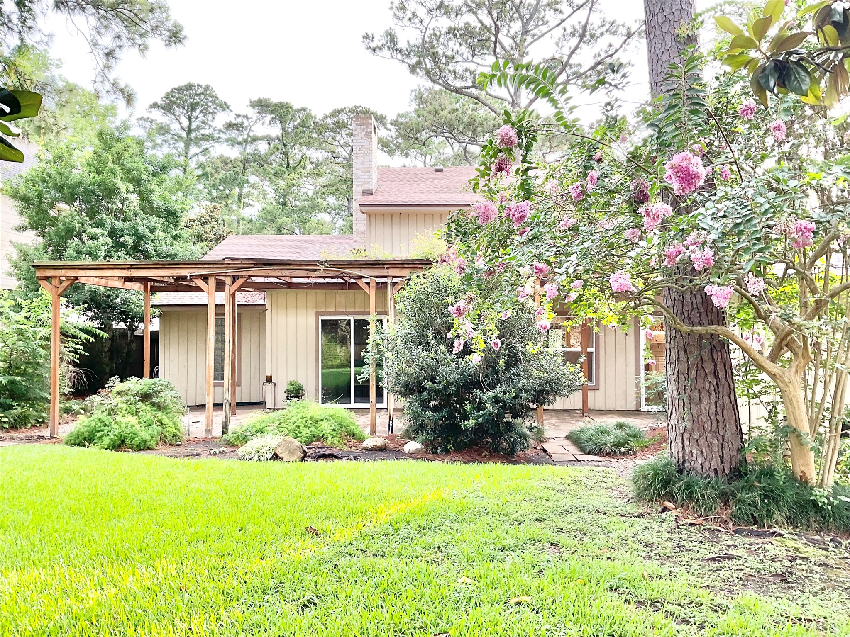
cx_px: 425
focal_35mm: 29
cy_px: 318
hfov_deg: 61.7
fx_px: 712
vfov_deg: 48.2
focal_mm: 3
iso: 25
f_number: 1.8
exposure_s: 1/122
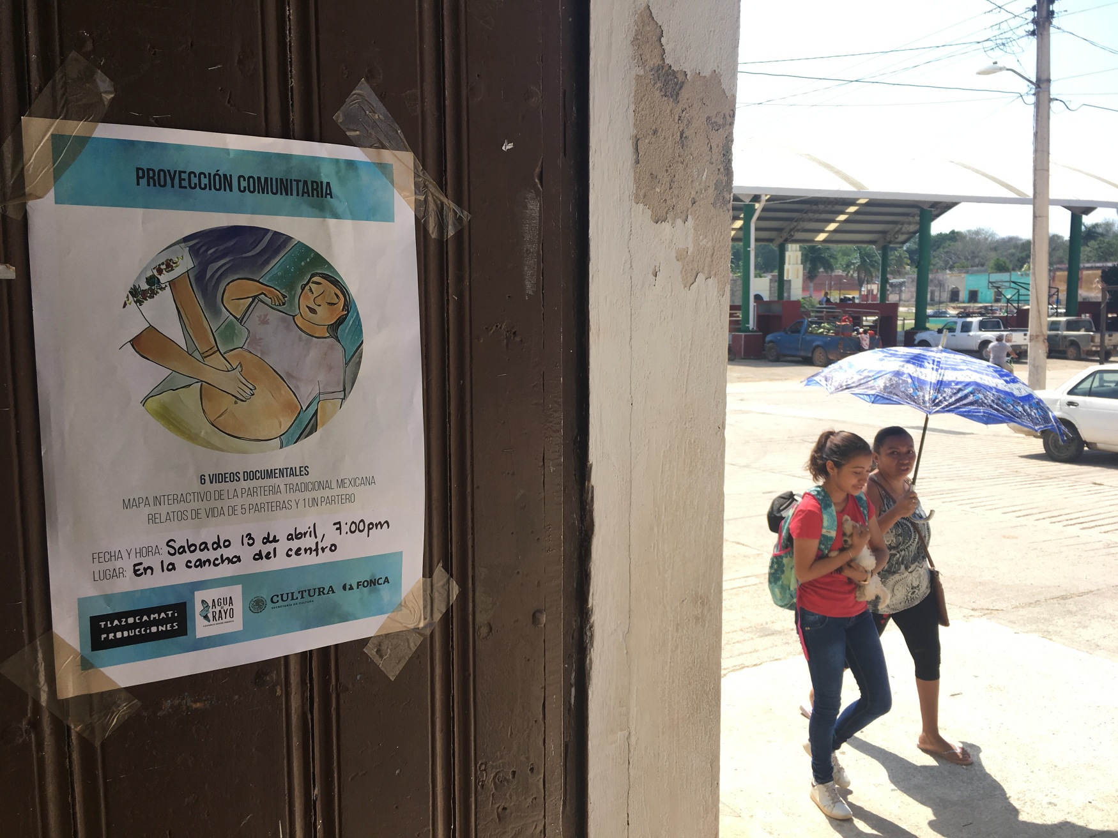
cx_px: 559
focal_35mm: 29
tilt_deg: -5.9
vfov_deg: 48.2
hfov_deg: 61.7
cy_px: 419
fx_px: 936
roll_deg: +0.7
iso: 25
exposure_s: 1/746
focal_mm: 4.15
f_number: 2.2
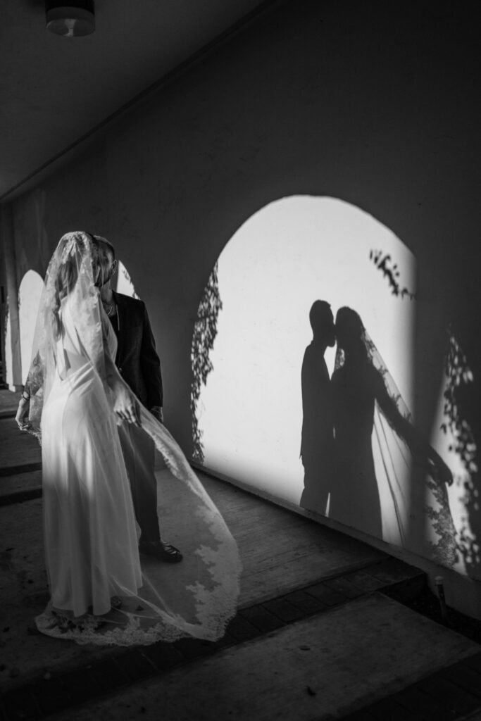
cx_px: 240
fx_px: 701
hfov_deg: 37.9
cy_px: 360
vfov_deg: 54.4
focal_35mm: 35
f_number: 1.4
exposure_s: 1/32000
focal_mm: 35
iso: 400
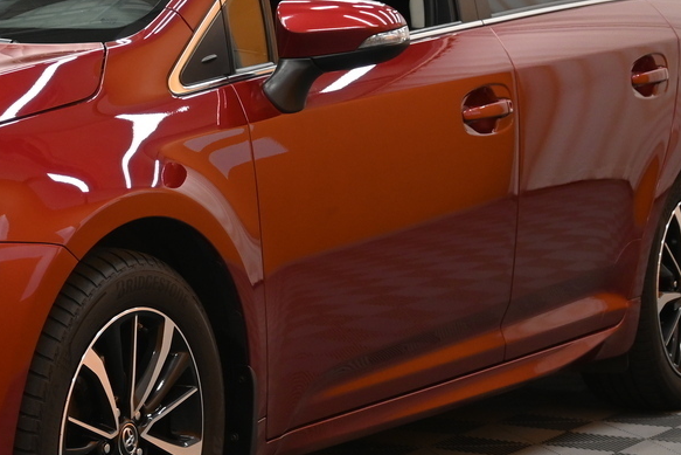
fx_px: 2404
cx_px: -48
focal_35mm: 127
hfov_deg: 15.7
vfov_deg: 10.8
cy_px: 188
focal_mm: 30.5
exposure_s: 1/50
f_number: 4.8
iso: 500
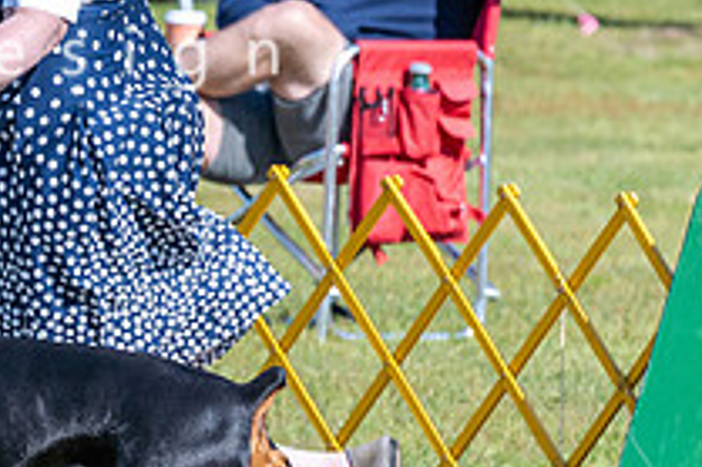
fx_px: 11729
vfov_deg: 2.3
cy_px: 175
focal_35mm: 602
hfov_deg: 3.4
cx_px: -207
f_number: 6.3
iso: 640
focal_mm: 186
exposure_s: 1/2000
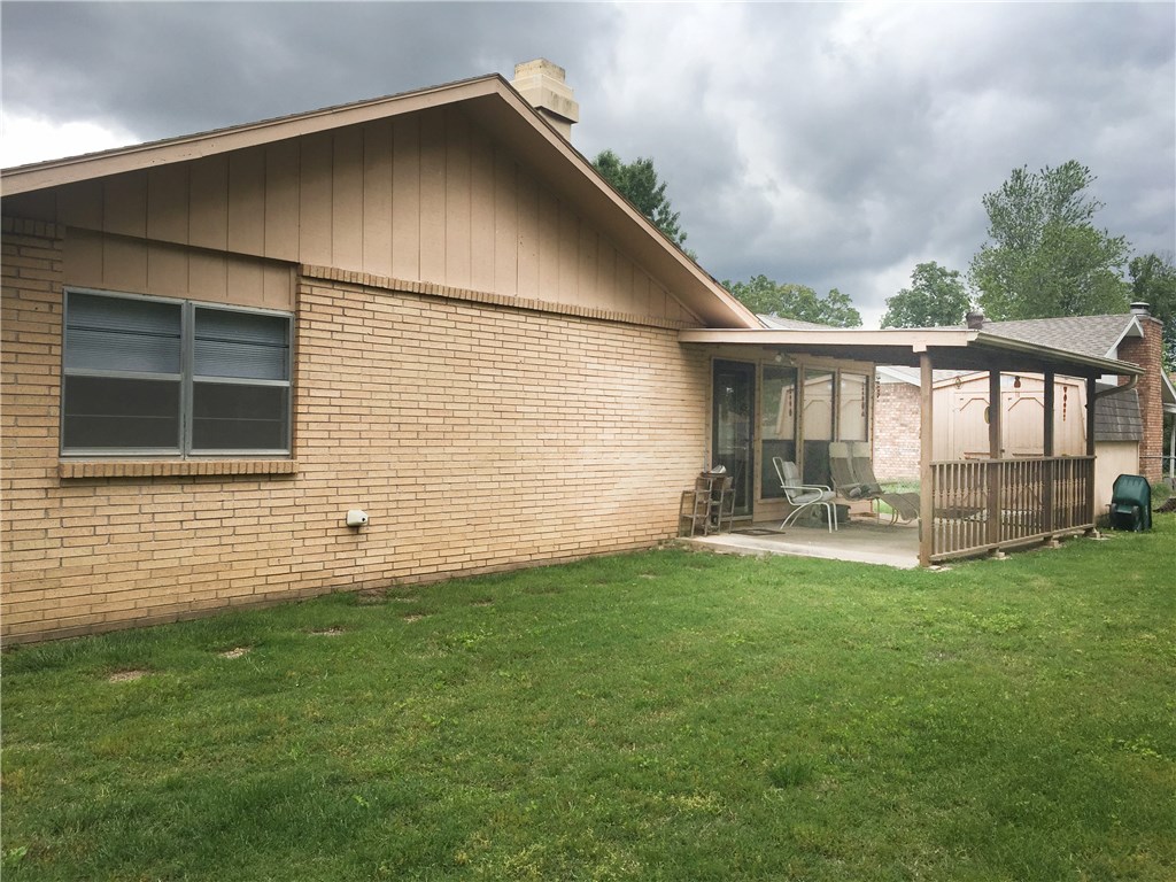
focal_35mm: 29
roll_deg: -0.7
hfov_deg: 61.7
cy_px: 441
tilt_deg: +0.7
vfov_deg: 48.2
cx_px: 588
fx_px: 985
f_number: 2.2
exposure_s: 1/1163
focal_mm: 4.15
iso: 32
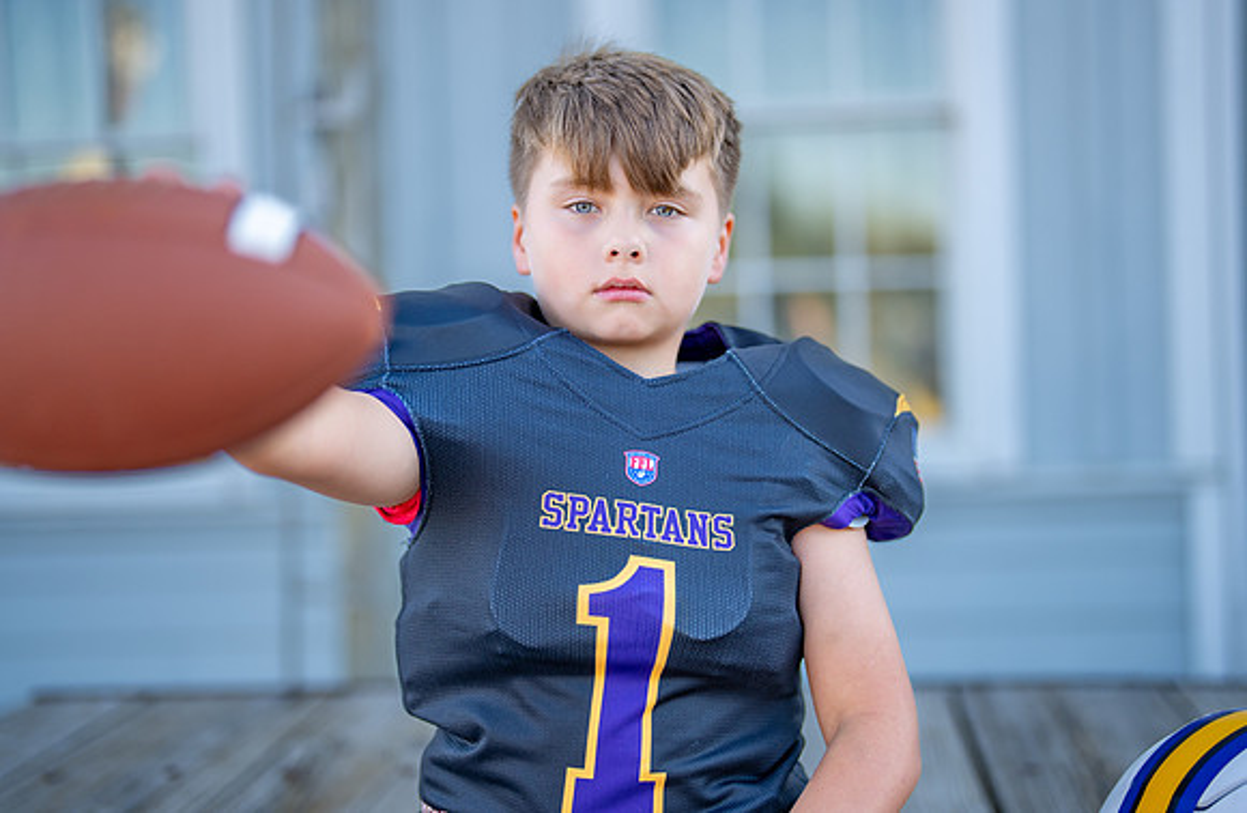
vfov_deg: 24.4
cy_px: 385
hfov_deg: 36.6
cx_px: 653
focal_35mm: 55
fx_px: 1882
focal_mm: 50
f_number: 1.2
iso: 100
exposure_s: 1/1600
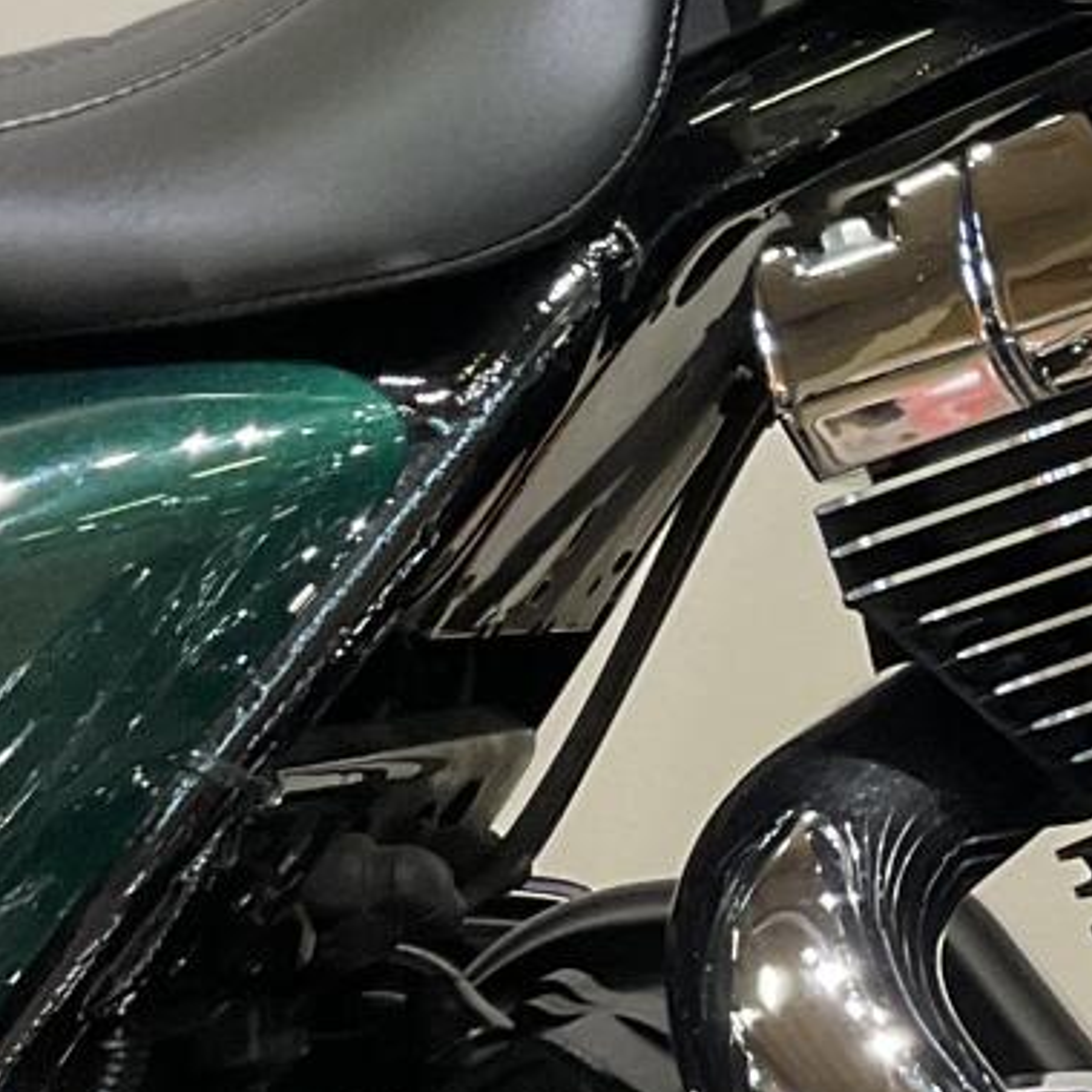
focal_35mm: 135
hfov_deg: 12.3
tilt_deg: -15.6
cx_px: 1649
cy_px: 621
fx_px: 4818
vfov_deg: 12.9
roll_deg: -0.5
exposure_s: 1/60
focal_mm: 3
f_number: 1.8
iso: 125
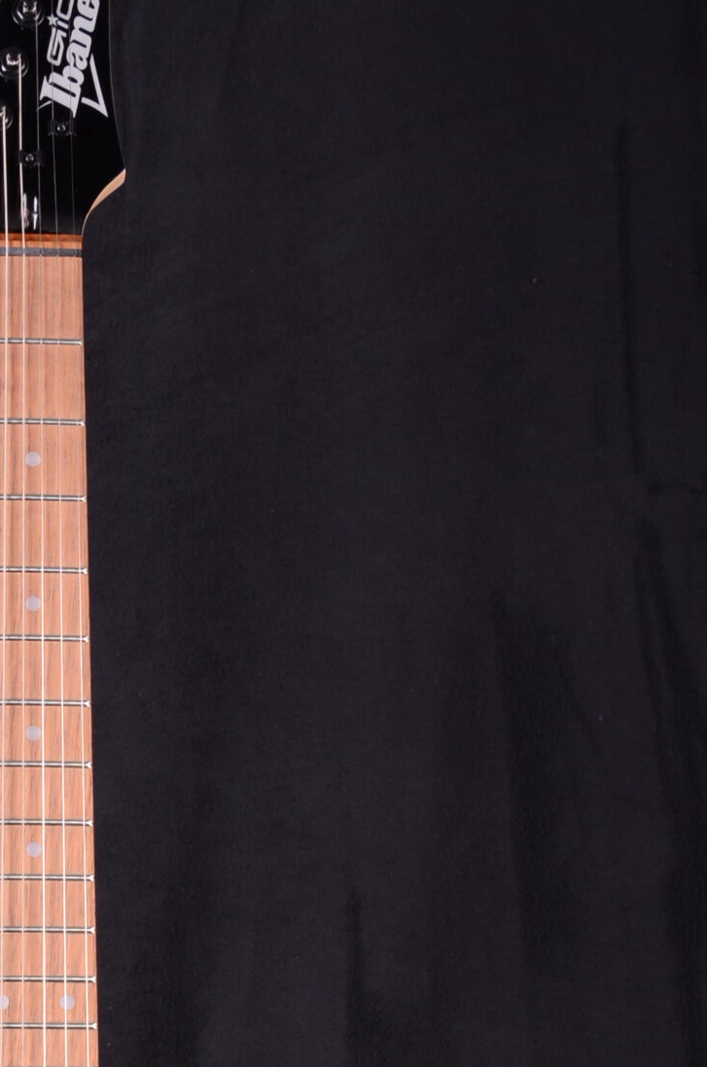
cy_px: 1009
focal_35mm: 91
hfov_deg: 14.8
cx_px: 36
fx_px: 2692
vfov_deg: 21.8
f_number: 10
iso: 200
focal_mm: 26
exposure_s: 1/200
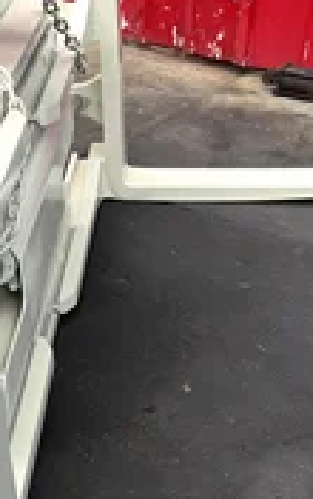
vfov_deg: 34.4
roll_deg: -2.0
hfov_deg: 22.4
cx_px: 139
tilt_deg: -36.0
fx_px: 788
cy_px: 371
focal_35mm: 58
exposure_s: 1/1337
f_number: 1.78
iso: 80
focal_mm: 6.76
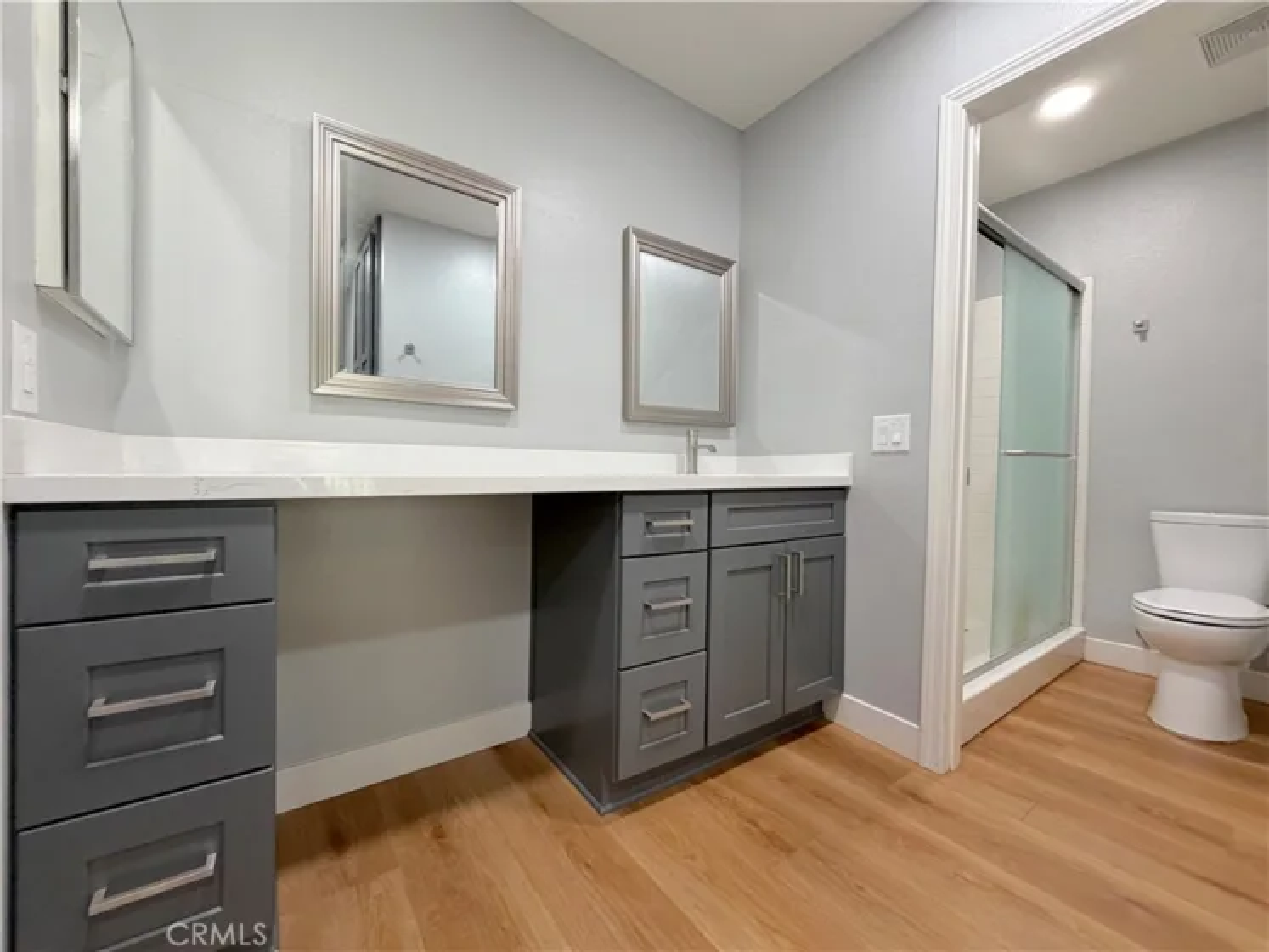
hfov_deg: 102.1
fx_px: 513
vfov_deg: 85.7
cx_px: 634
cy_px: 476
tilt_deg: -2.3
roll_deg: -0.6
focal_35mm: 14
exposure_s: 1/120
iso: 320
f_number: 2.2
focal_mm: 2.22
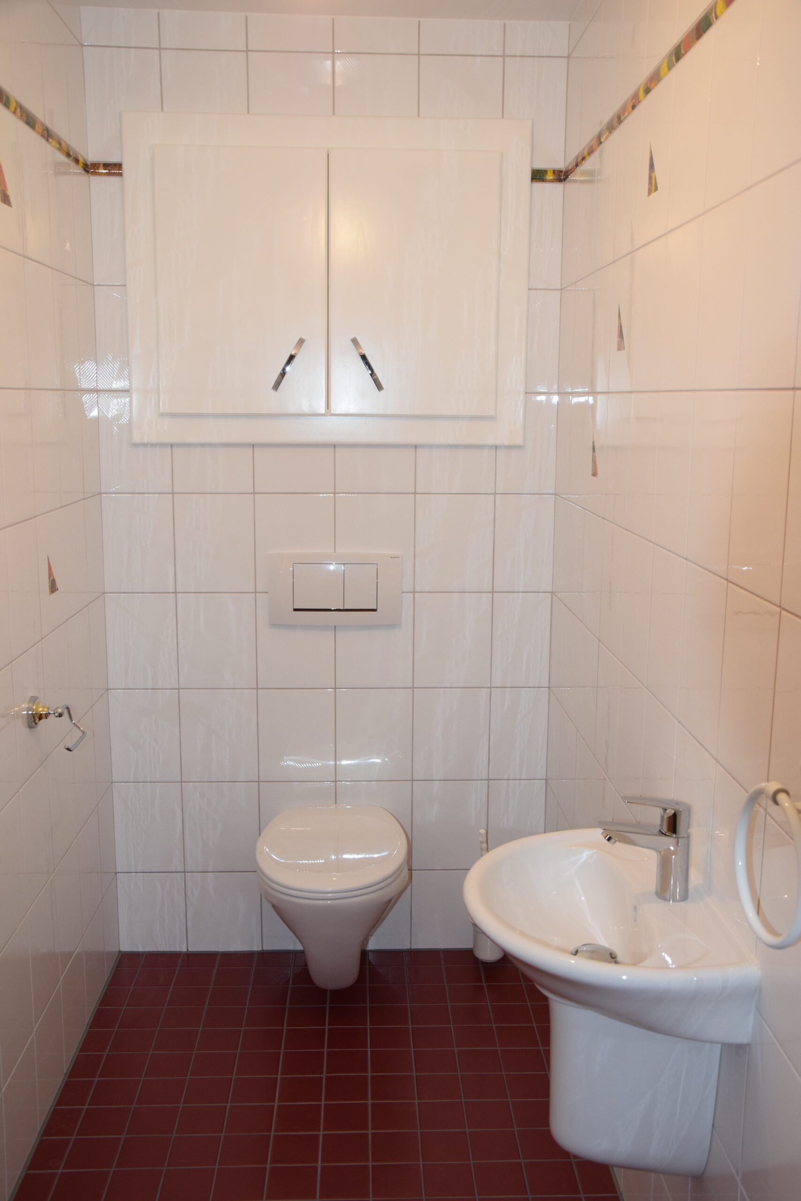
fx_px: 1101
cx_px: 400
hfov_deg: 40.0
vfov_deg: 57.2
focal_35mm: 33
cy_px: 600
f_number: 5
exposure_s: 1/100
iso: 800
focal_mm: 22
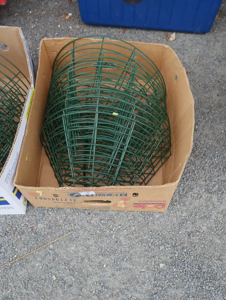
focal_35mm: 34
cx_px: 113
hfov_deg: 41.8
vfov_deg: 53.9
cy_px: 150
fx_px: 296
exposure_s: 1/160
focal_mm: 17
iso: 200
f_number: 4
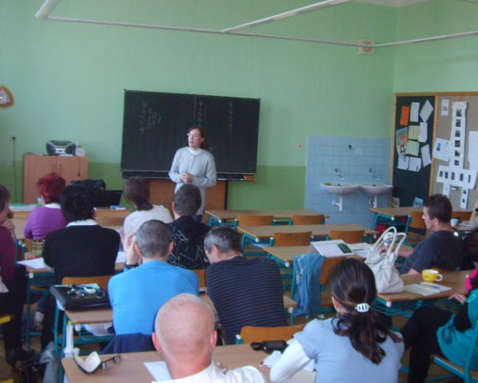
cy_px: 154
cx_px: 276
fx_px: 680
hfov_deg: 38.7
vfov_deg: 31.4
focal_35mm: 48
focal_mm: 5.8
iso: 173
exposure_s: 1/45
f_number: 2.8
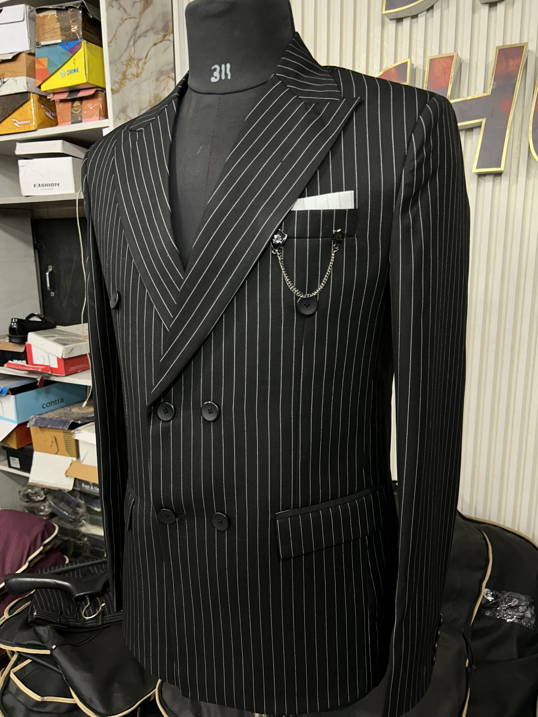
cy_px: 358
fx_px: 539
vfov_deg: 67.3
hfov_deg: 53.1
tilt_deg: -12.5
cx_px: 269
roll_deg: +1.0
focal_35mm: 26
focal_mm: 5.7
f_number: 1.5
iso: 80
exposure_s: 1/50
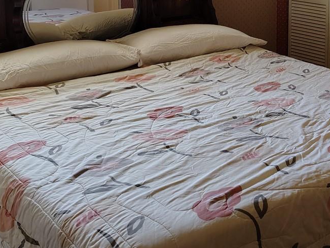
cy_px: 2
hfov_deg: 31.5
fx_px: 562
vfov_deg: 23.8
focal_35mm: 59
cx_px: 280
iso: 1231
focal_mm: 5.56
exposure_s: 1/60
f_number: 1.8
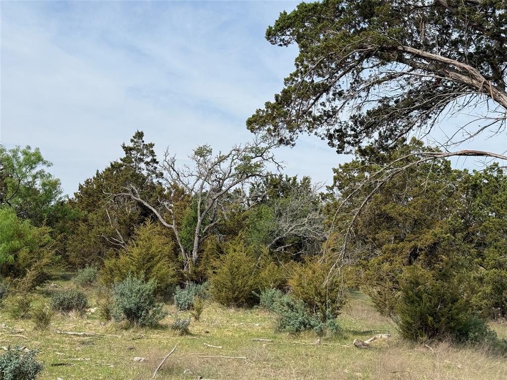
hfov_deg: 39.7
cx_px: 254
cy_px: 190
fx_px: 703
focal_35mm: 48
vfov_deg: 30.3
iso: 64
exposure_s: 1/4098
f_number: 1.78
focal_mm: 6.76
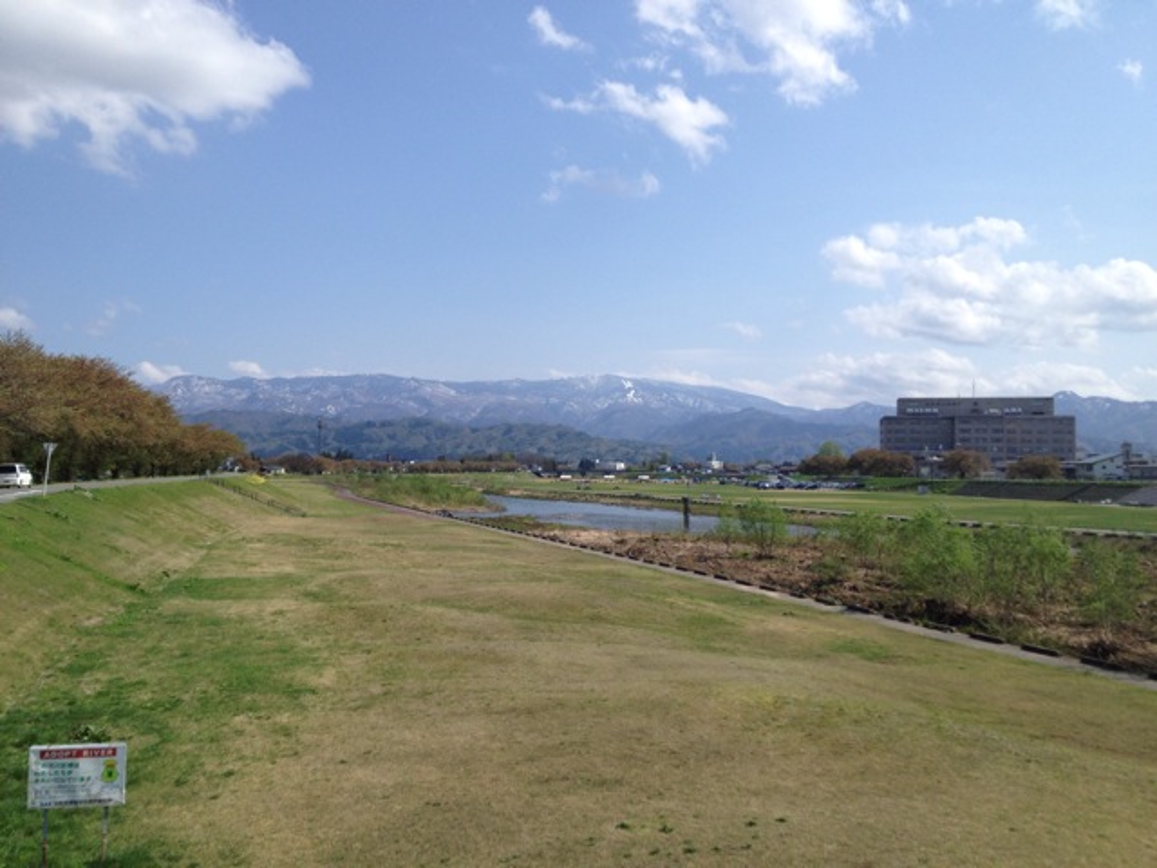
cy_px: 434
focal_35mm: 35
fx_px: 1170
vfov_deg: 40.7
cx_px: 578
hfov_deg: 52.6
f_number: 2.4
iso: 64
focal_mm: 4.28
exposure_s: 1/2304
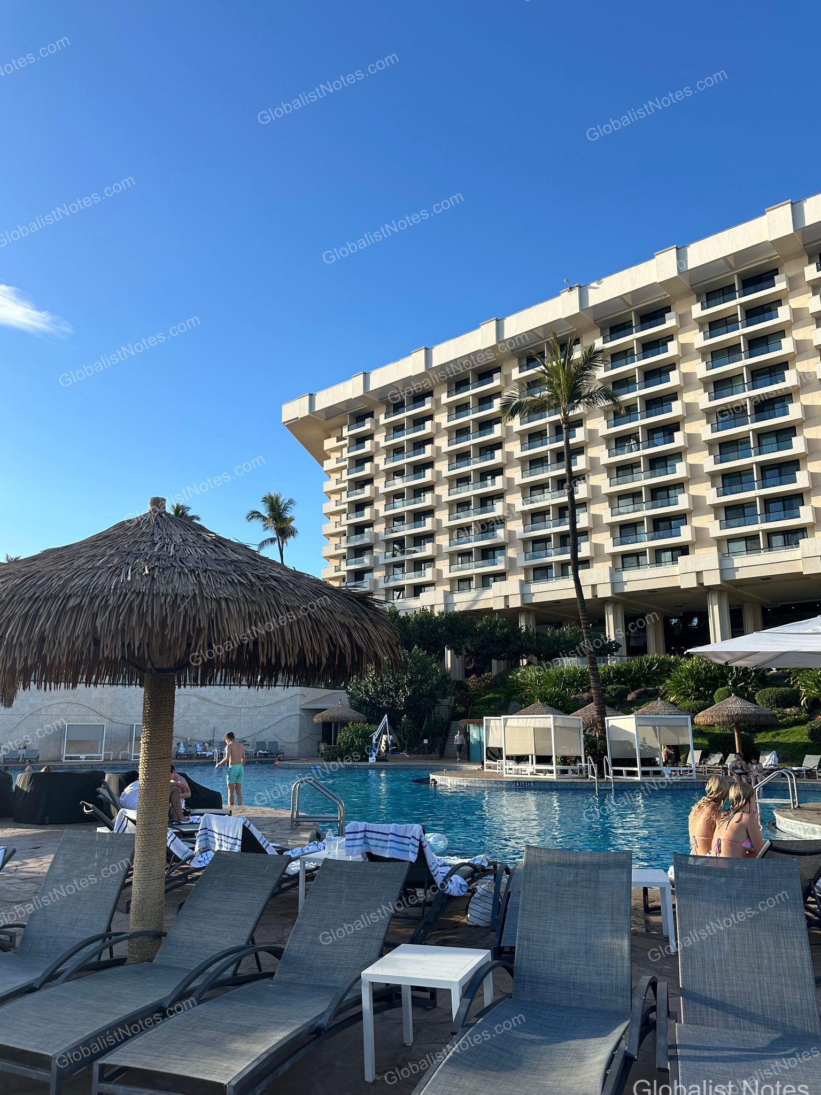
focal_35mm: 25
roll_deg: -0.8
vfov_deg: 69.4
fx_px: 791
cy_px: 564
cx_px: 409
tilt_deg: +12.1
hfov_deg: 54.9
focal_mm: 6.86
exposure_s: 1/2353
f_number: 1.78
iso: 80
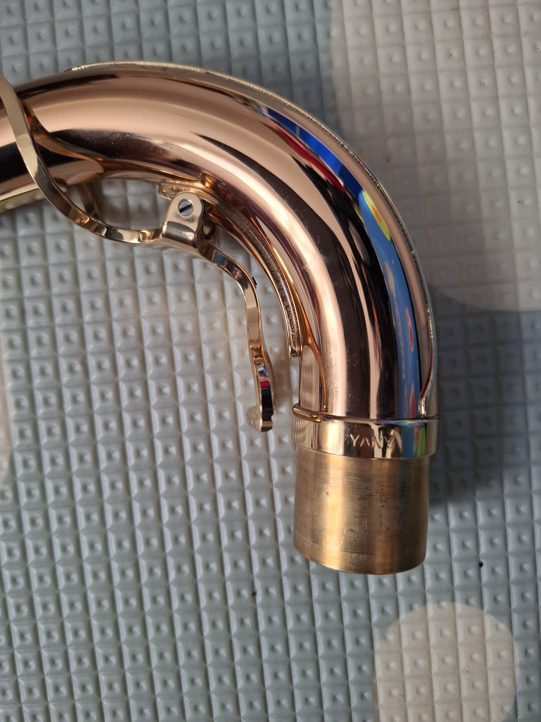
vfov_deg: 73.9
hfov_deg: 58.9
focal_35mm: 23
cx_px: 270
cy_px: 361
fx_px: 479
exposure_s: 1/120
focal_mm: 5.54
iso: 80
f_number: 1.8
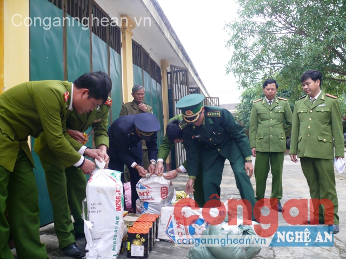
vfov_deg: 40.7
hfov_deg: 52.6
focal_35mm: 35
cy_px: 130
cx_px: 173
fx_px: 350
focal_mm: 7.4
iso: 100
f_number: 2.8
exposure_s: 1/60
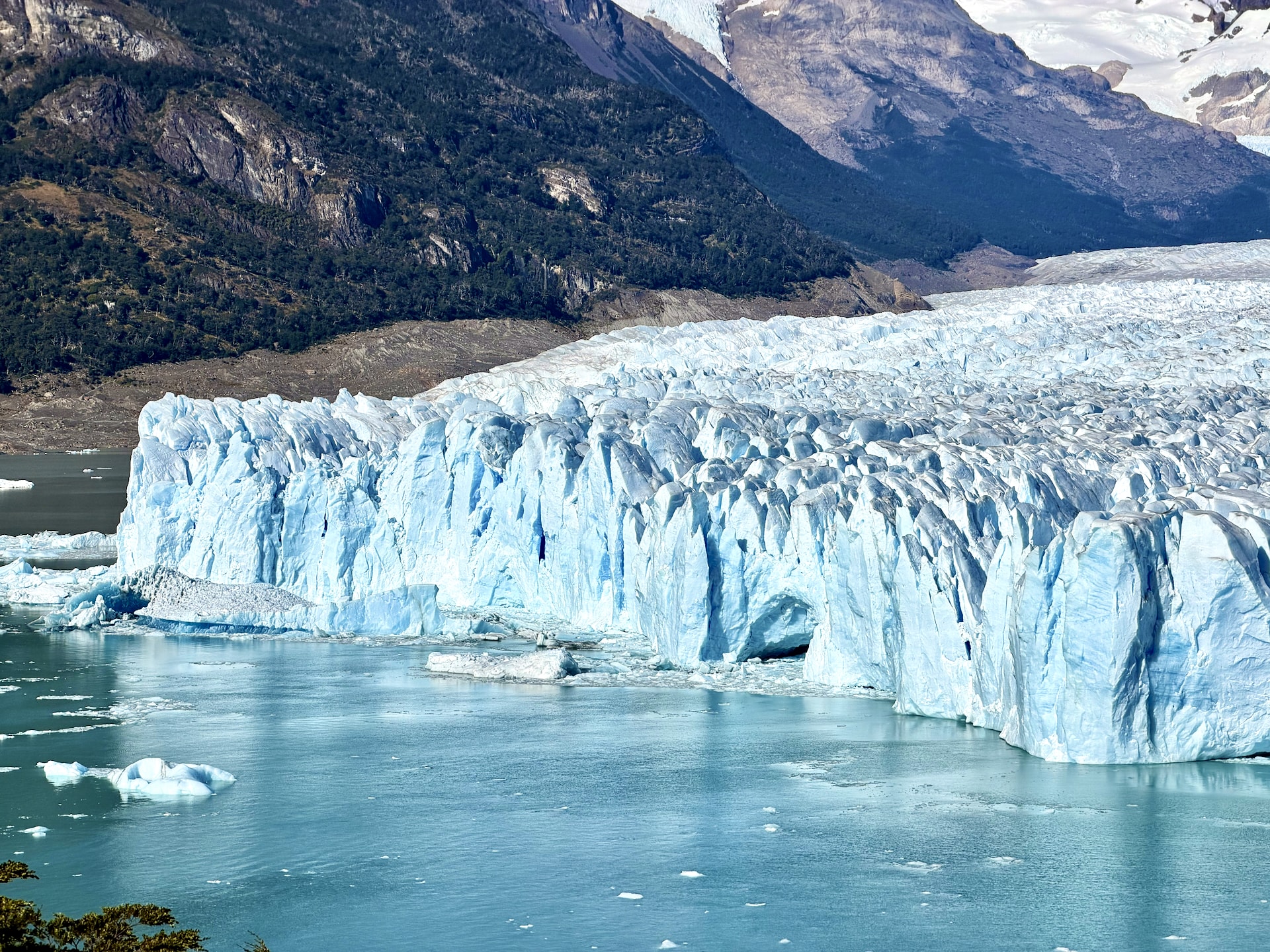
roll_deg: -0.1
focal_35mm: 100
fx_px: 3669
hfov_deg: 19.6
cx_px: 635
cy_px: 476
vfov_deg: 14.8
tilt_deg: -3.1
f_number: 2.8
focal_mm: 16.89
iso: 20
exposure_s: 1/2410
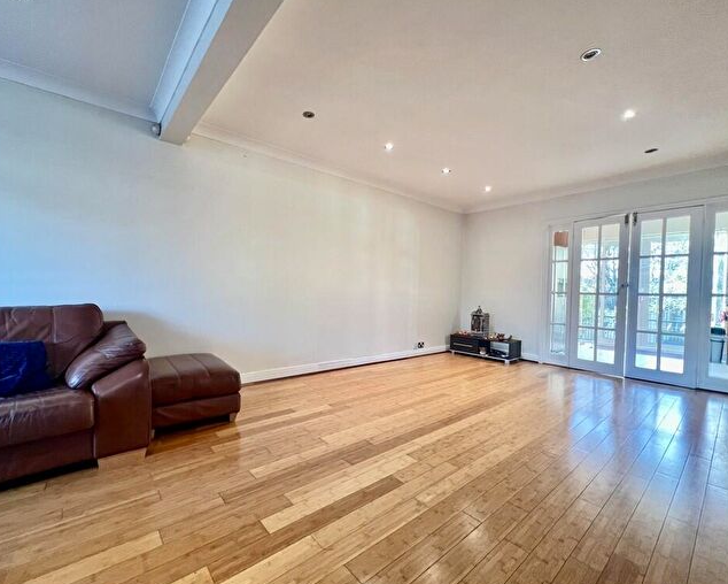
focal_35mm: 14
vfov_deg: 88.0
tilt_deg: -1.2
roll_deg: -0.6
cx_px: 336
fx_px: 302
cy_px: 295
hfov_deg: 100.5
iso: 200
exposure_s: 1/50
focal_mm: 1.57
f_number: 1.8
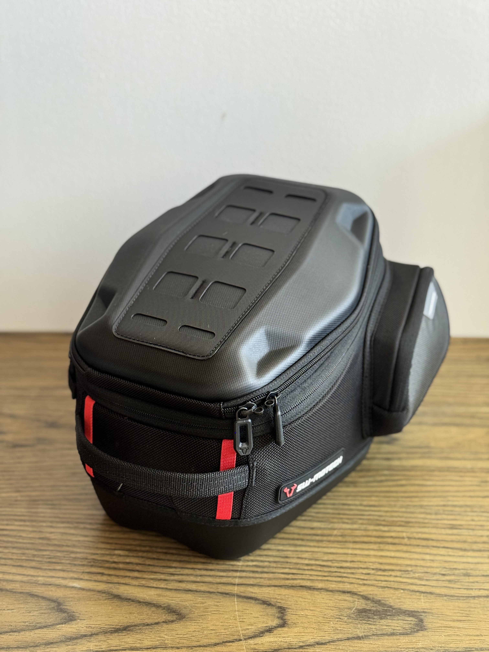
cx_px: 244
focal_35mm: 48
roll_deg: +0.5
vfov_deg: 39.7
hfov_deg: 30.3
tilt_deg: -26.3
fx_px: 904
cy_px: 326
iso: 200
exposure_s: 1/60
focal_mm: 6.76
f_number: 1.78
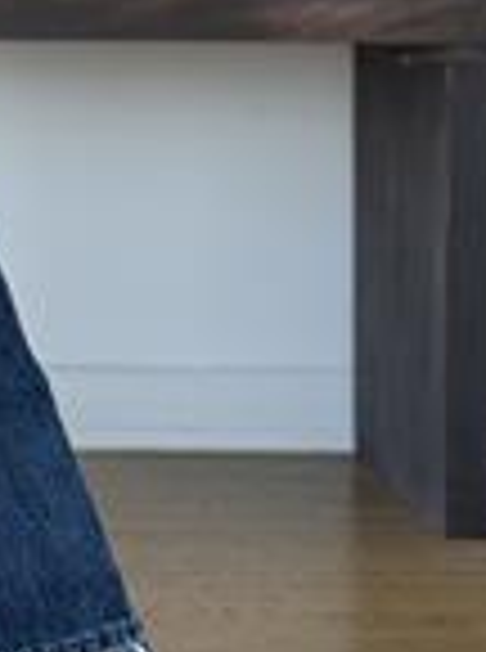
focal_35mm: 177
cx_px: -382
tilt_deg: -1.1
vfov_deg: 11.0
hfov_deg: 8.1
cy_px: -137
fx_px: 3328
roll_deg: -0.4
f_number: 1.78
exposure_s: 1/200
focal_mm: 6.76
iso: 100
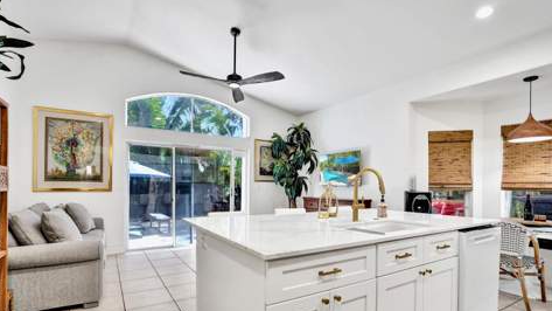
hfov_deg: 95.9
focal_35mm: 17
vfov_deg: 63.4
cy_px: 184
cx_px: 273
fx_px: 249
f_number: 3.2
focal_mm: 16
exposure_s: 1/320
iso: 800
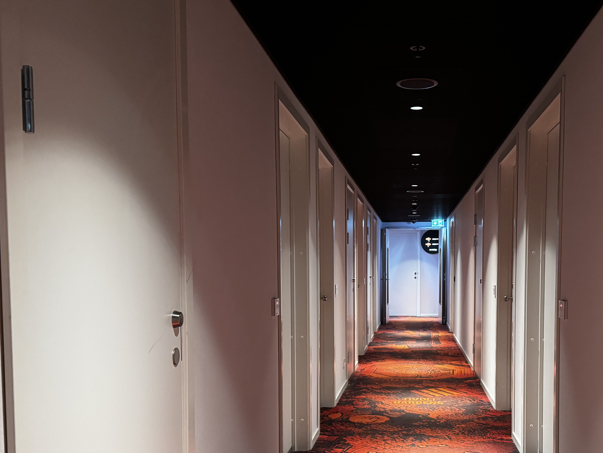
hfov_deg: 47.3
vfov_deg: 36.4
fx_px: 679
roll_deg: +0.1
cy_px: 309
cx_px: 385
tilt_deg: -4.1
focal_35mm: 39
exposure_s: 1/50
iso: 800
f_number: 1.78
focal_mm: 6.76
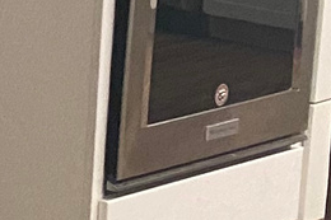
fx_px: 1957
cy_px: -121
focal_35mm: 213
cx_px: -970
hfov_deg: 7.2
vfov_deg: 6.4
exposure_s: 1/60
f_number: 1.8
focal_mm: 4.25
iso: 250
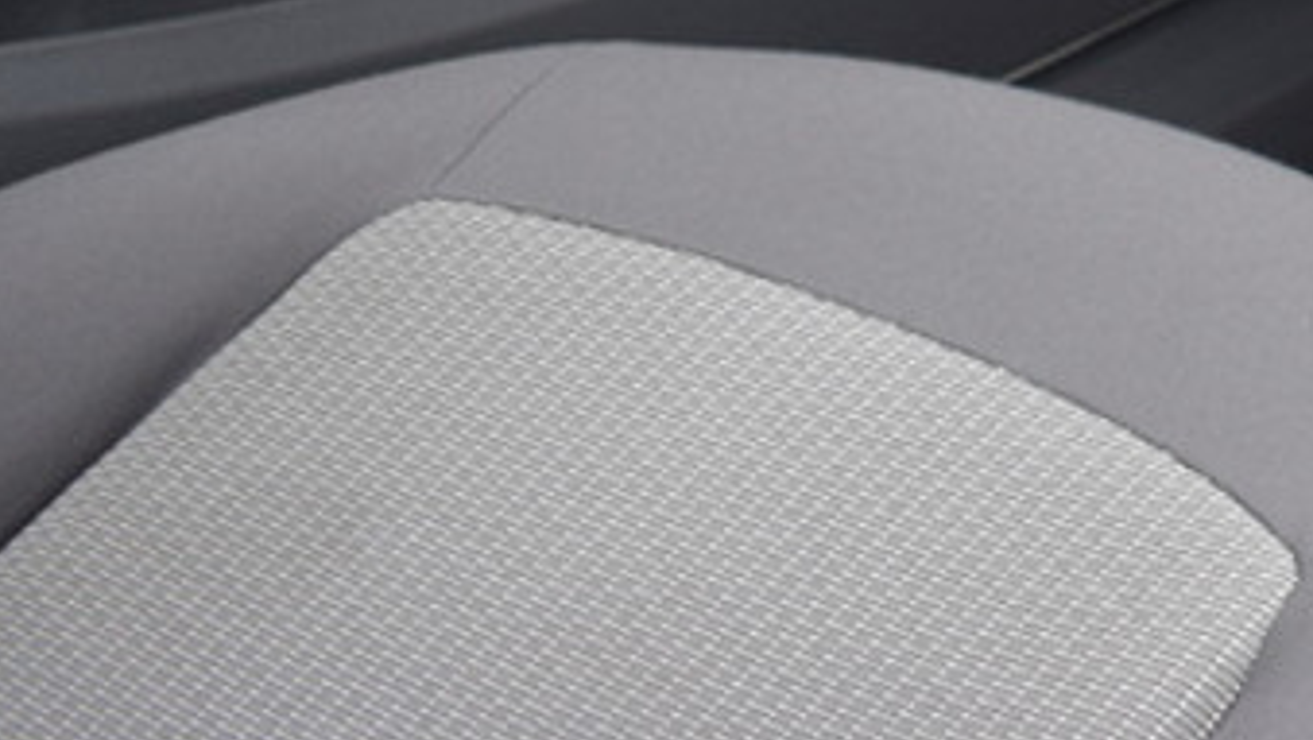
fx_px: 4742
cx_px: 2444
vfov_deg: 8.2
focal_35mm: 136
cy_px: -1048
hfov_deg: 13.9
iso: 400
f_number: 5
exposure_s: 1/100
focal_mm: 21
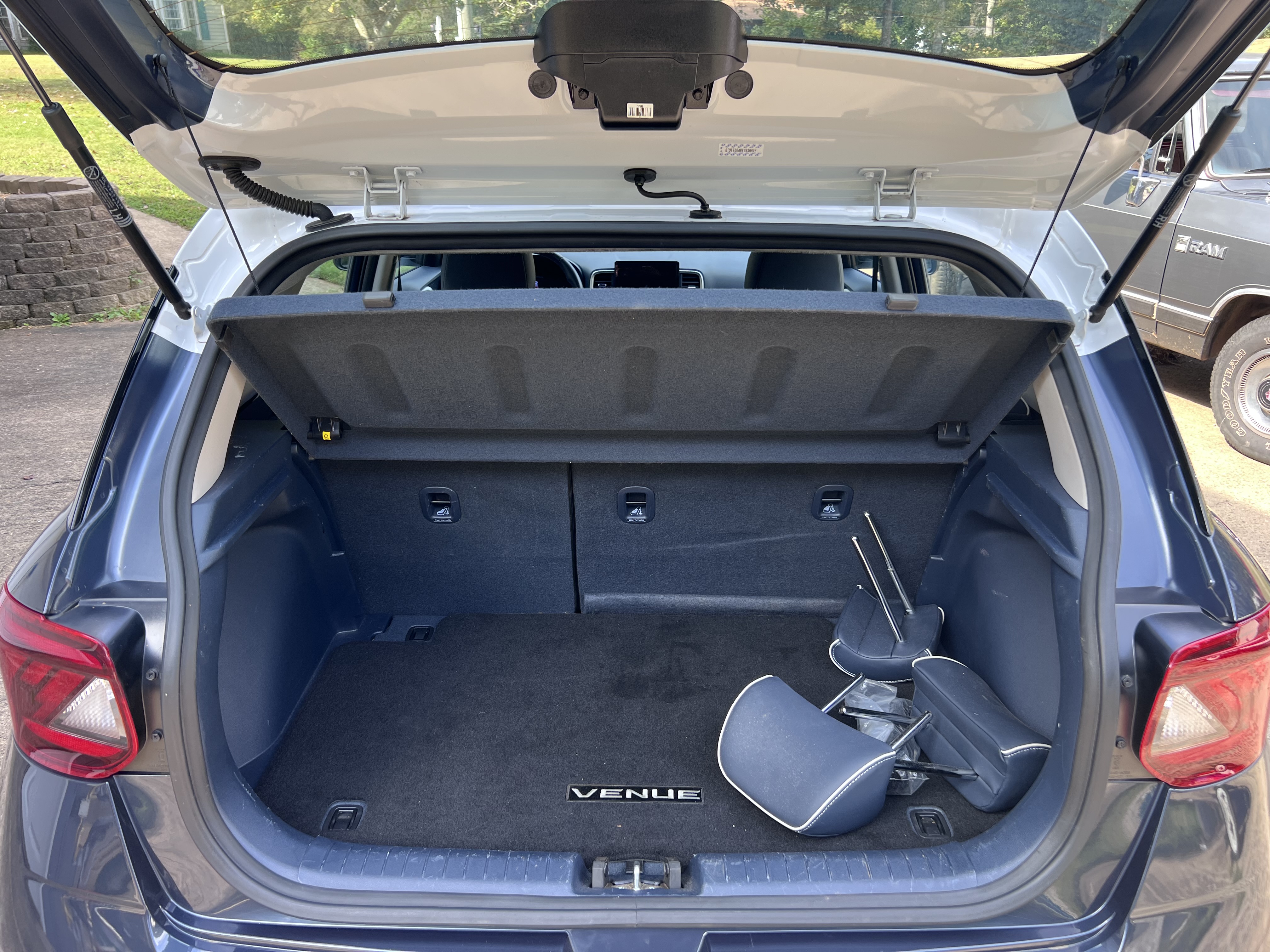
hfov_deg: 67.3
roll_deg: +1.2
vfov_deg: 53.1
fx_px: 954
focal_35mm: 26
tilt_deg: -21.5
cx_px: 635
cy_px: 476
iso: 40
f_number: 1.5
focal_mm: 5.7
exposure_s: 1/186
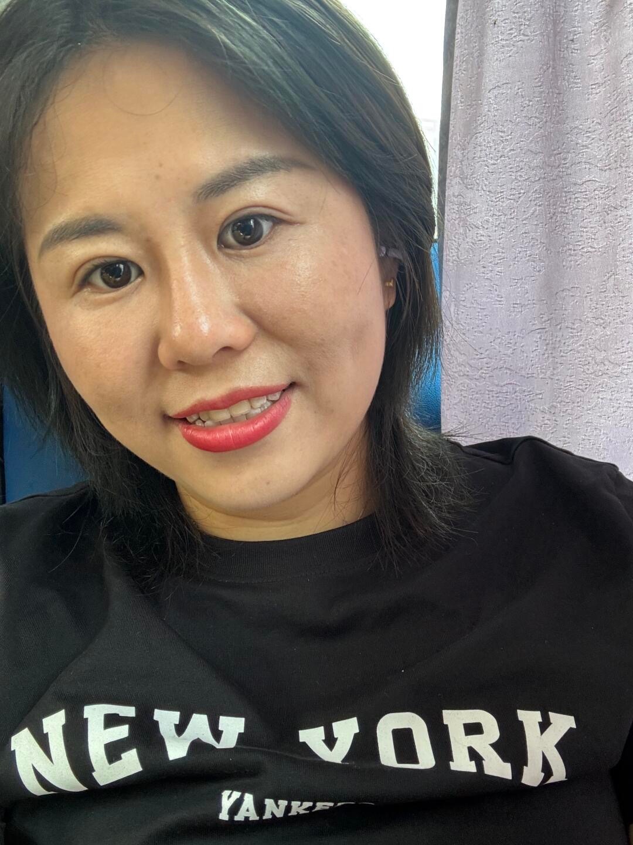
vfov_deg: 60.0
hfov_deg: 46.8
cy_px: 422
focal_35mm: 30
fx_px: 731
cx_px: 316
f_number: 1.9
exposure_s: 1/60
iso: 125
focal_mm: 2.69
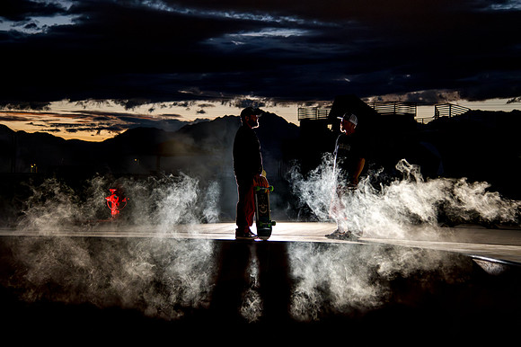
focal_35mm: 70
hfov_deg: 28.7
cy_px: 175
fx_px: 1017
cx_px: 274
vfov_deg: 19.4
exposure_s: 1/50
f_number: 4
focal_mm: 62
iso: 5000
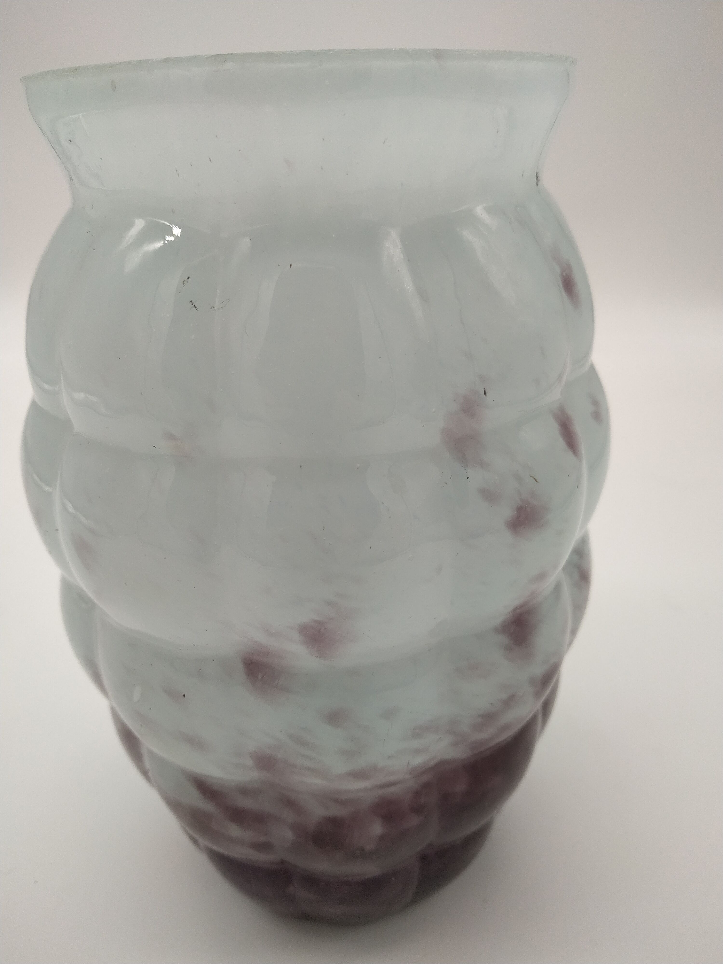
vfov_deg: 71.6
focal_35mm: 24
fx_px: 668
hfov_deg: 56.8
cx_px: 362
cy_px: 482
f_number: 1.9
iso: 100
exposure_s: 1/378
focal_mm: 3.94
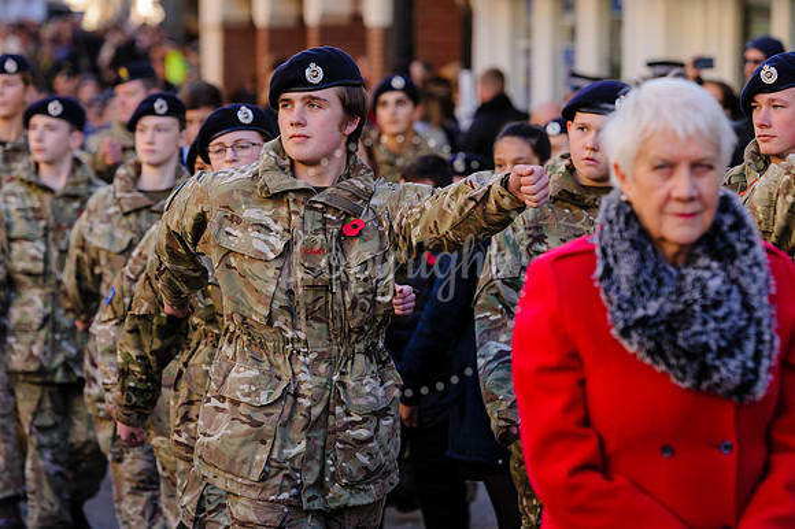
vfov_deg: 8.9
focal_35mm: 154
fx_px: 3399
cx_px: 453
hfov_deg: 13.3
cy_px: 227
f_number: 4.5
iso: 800
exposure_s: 1/500
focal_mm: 135
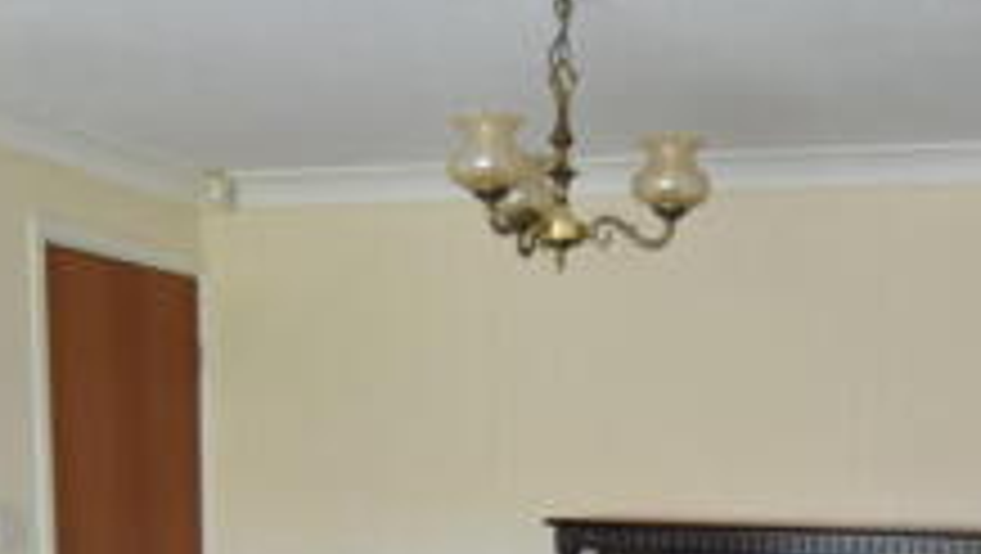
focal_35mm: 66
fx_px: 1718
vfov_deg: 16.9
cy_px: 790
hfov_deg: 31.7
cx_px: 623
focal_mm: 14
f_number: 4
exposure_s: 1/60
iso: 800
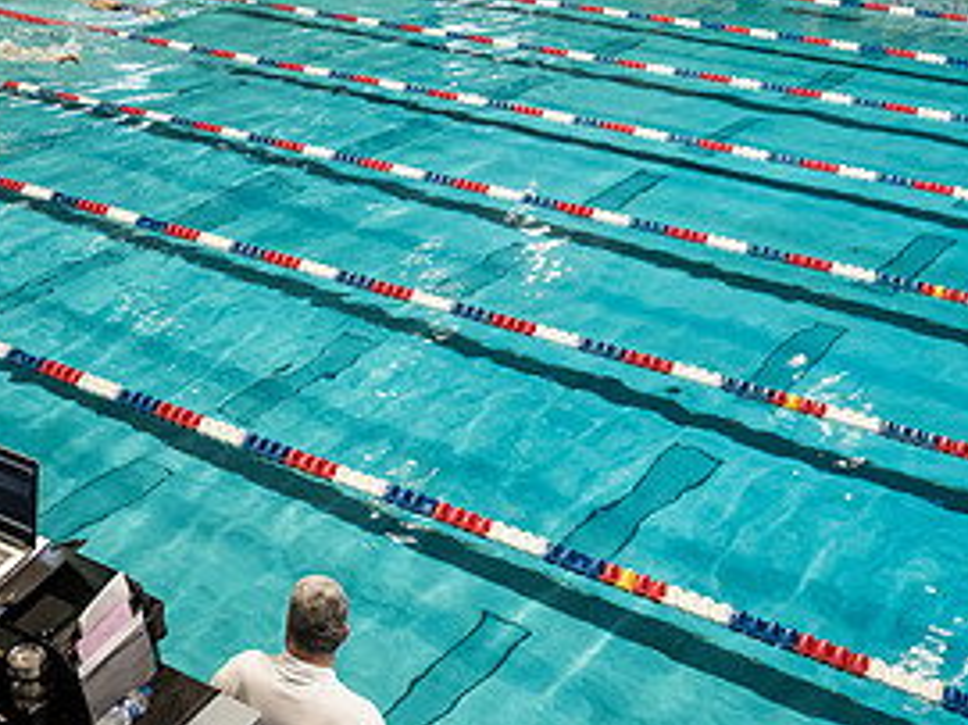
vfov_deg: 23.9
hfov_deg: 30.6
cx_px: 79
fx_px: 1677
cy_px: 102
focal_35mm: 60
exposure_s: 1/500
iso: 2000
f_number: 2.8
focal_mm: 14
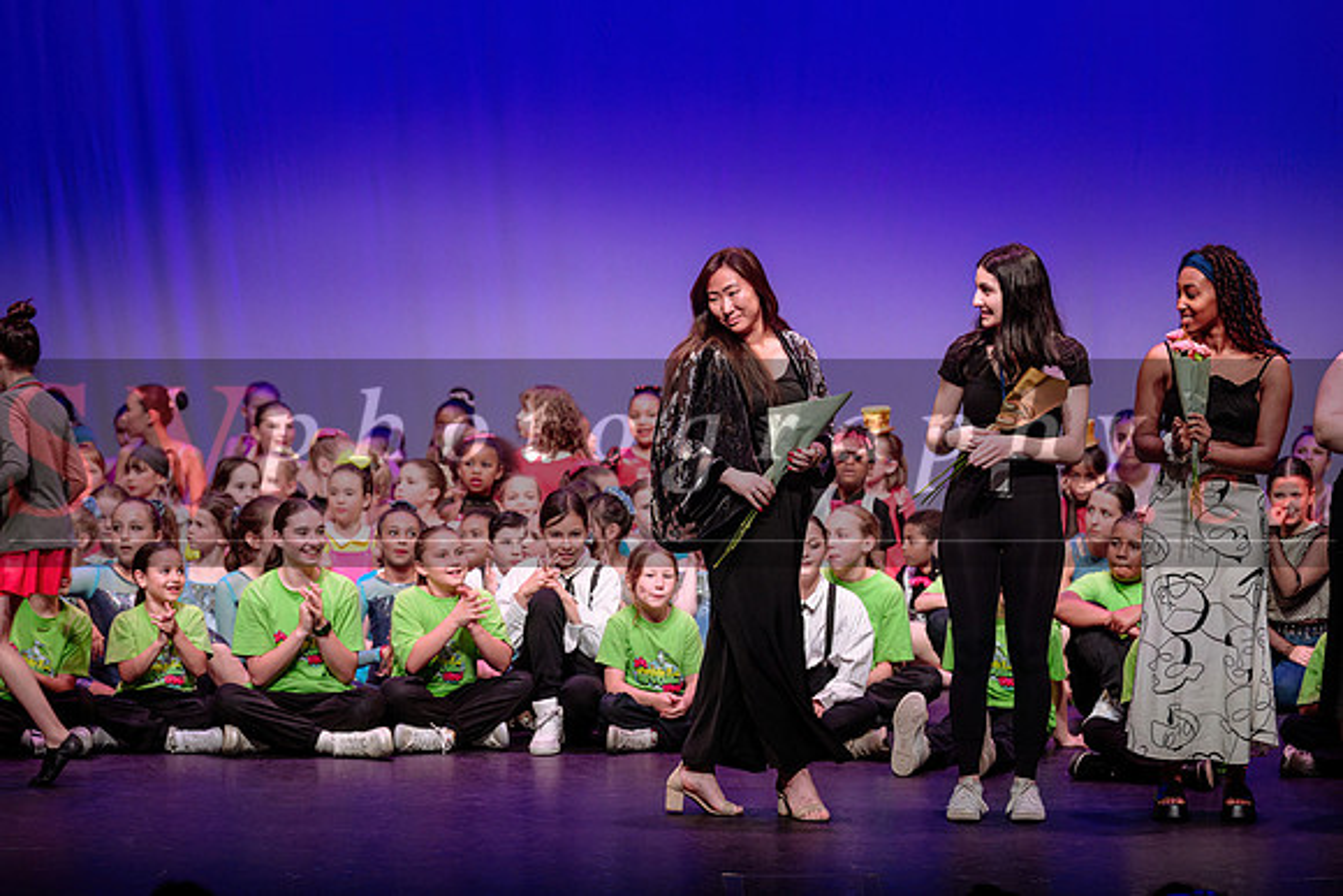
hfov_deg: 14.7
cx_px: 672
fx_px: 5198
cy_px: 448
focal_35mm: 139
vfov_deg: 9.9
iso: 1000
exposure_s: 1/250
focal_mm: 135
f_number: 4
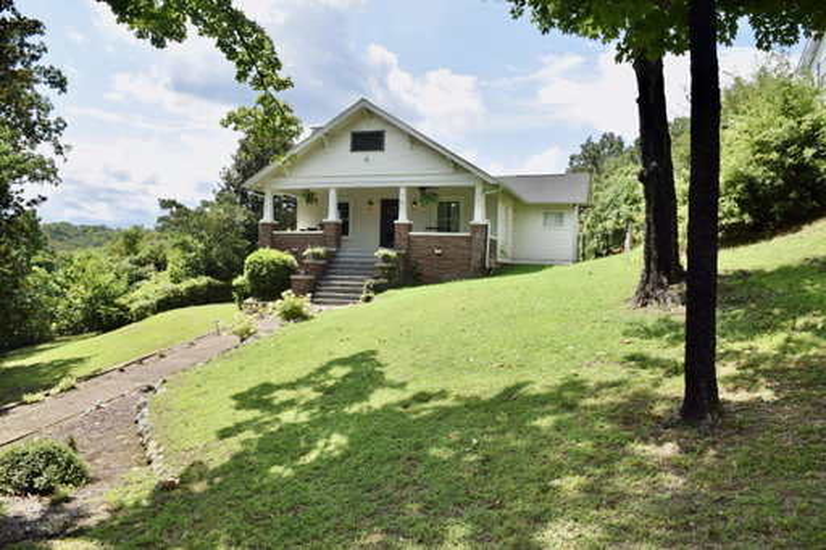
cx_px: 413
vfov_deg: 47.9
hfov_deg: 67.4
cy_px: 275
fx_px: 619
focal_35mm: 27
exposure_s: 1/200
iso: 100
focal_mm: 18
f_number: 7.1
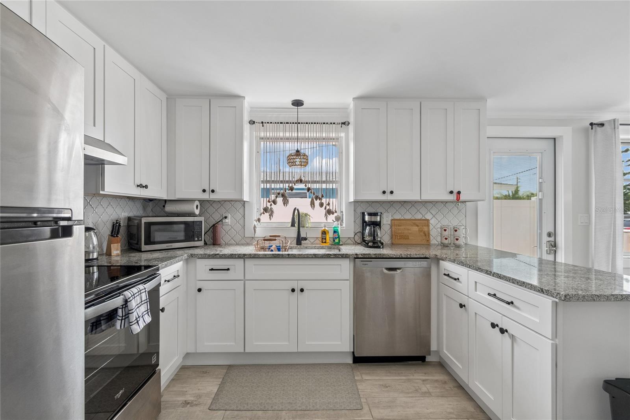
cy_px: 210
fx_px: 262
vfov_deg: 77.3
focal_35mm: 15
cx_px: 315
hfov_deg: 100.4
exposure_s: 1/50
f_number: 7.1
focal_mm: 10
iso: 100
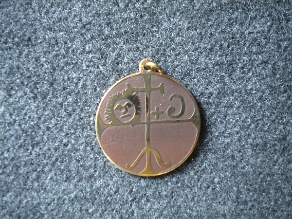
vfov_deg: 35.1
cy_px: 110
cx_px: 146
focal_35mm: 41
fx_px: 346
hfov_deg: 45.8
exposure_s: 1/12.7
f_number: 3.5
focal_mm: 7.4
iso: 400
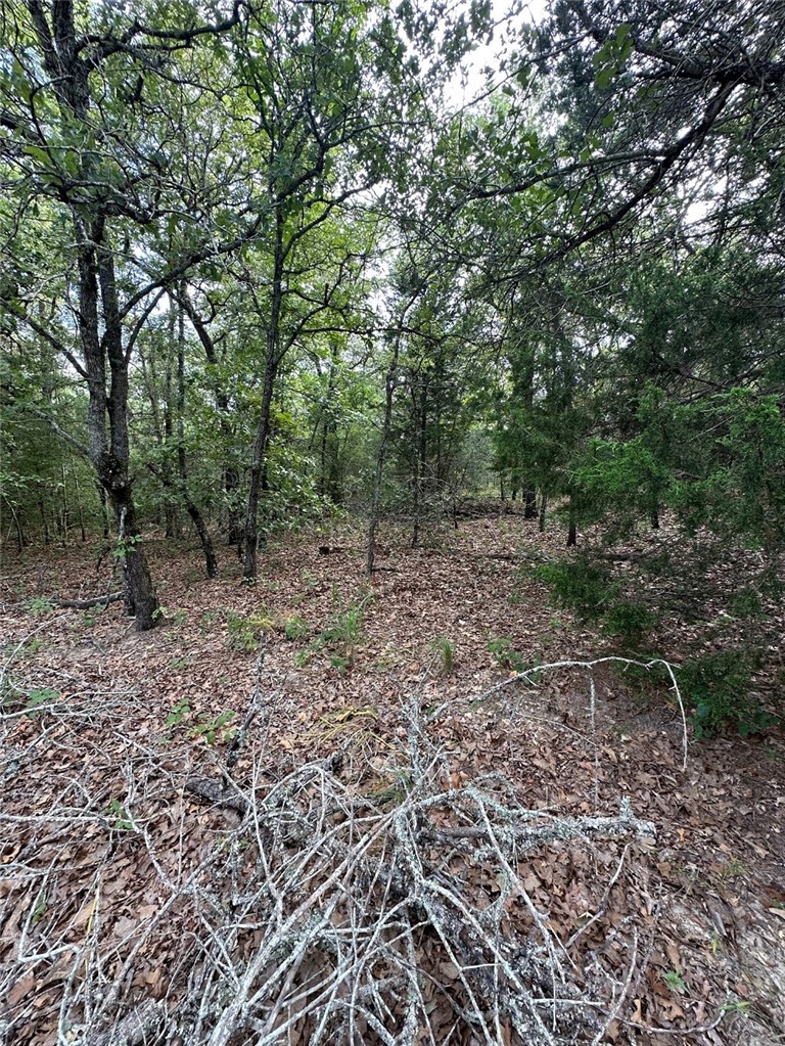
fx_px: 423
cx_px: 392
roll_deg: -1.8
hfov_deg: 85.7
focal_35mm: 14
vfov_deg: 102.0
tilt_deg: -6.1
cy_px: 523
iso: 80
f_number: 2.2
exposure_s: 1/99
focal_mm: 2.22
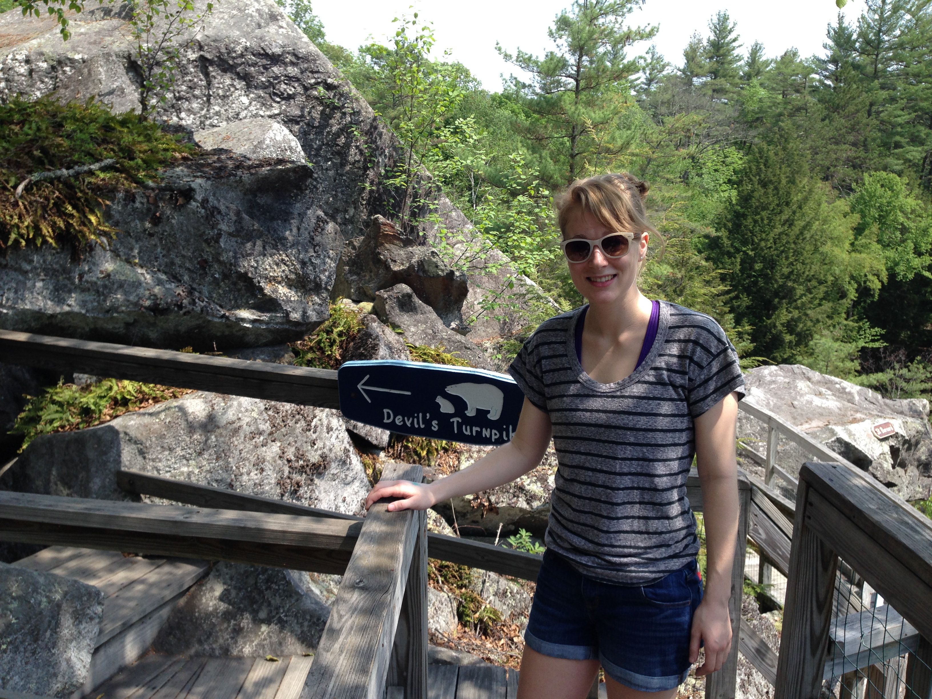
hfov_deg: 55.4
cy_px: 350
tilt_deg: -15.0
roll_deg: +2.5
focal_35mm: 33
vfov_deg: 42.9
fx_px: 888
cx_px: 466
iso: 50
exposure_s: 1/516
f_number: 2.4
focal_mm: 4.12
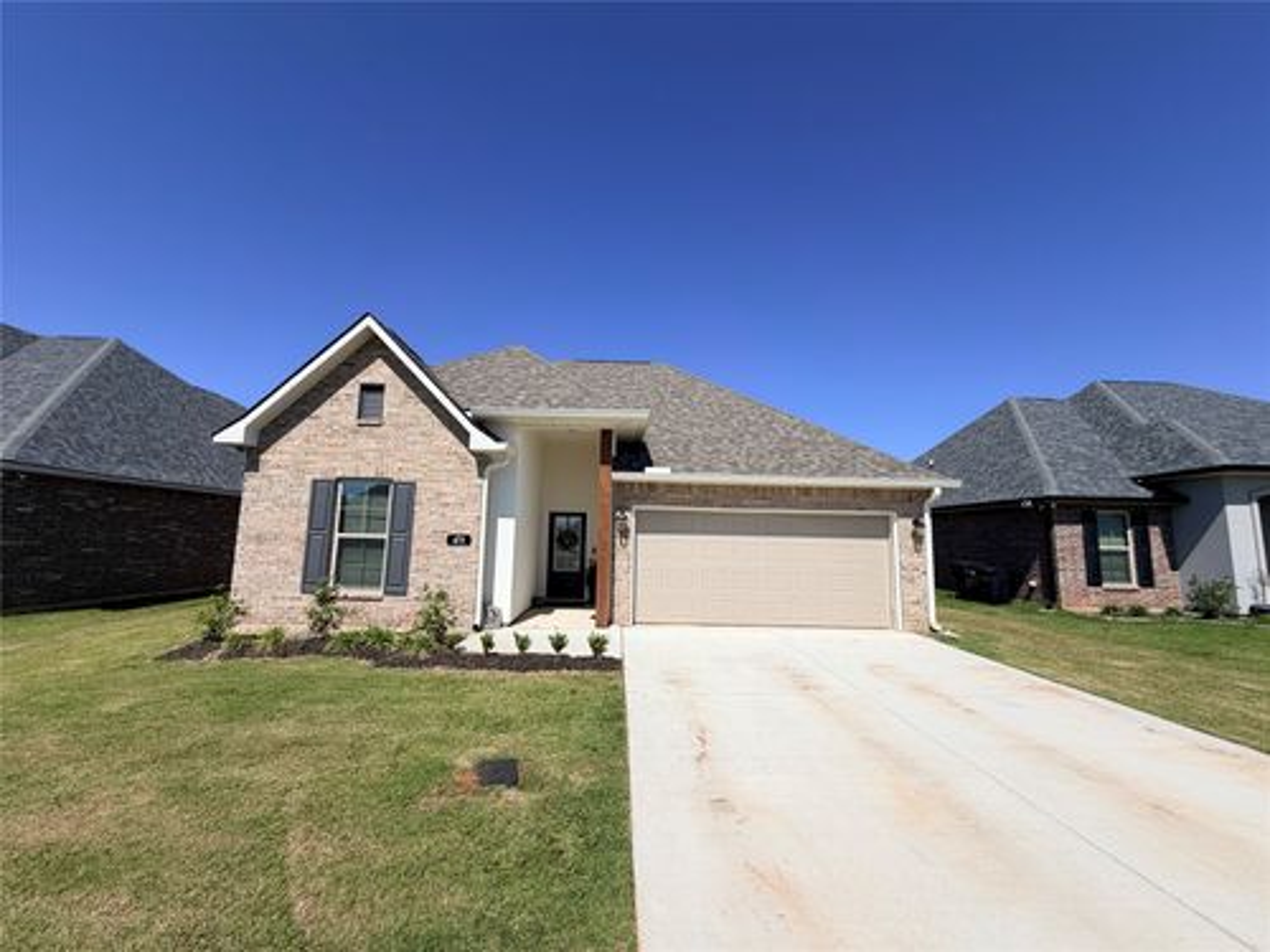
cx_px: 635
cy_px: 476
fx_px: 514
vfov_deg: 85.7
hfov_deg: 102.1
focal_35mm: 14
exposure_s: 1/1431
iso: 20
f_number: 2.2
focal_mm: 2.22
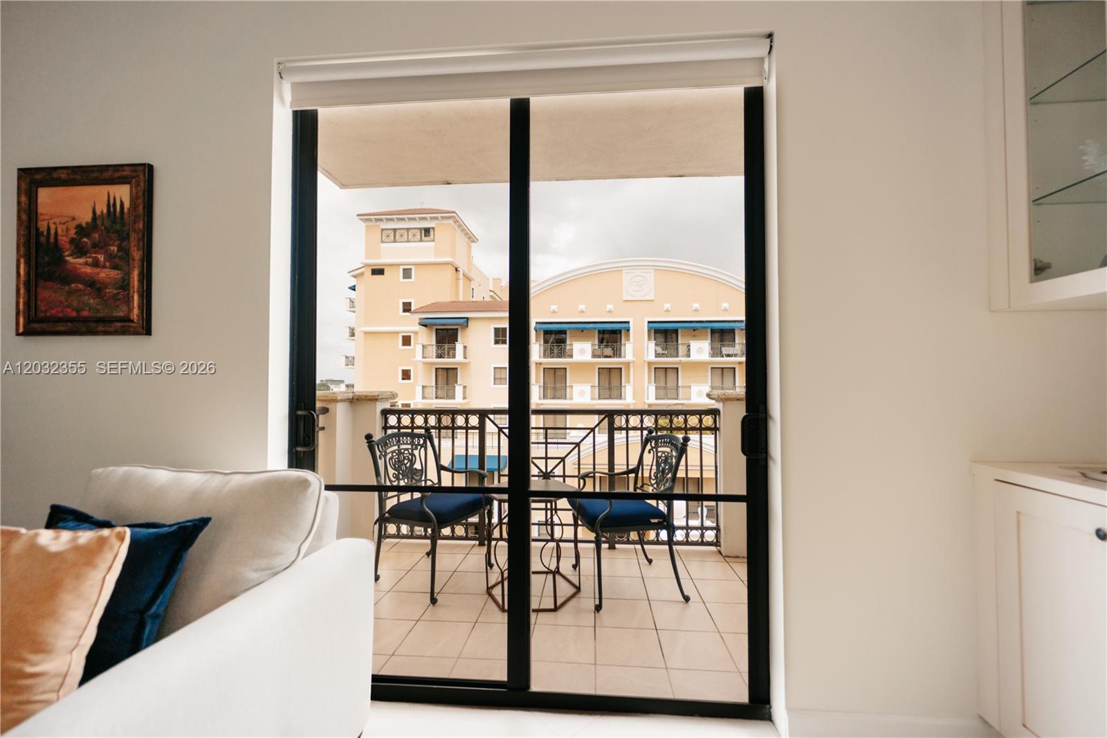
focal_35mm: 14
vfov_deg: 81.2
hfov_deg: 104.3
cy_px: 369
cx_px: 554
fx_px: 430
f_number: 2.8
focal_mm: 14
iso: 80
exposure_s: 1/640
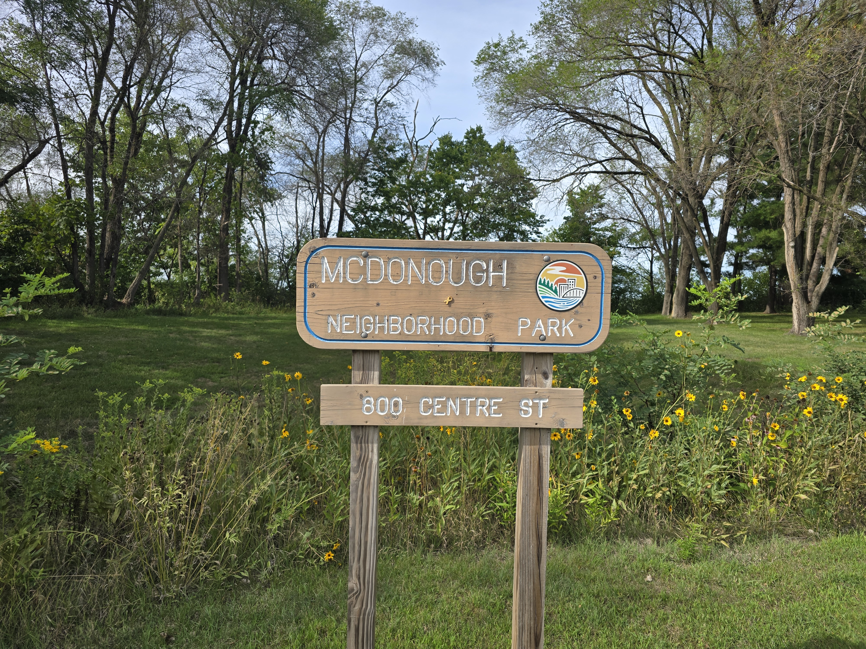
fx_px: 575
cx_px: 433
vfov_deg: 58.9
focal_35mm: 23
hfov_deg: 73.9
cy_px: 324
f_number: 1.7
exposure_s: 1/420
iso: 12
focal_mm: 6.3
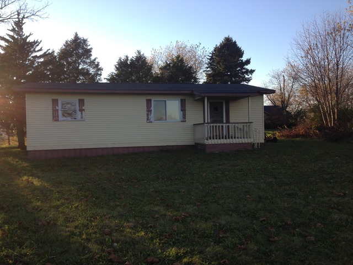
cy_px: 132
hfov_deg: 55.4
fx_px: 337
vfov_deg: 42.9
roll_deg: +1.3
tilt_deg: -0.6
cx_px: 176
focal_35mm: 33
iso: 50
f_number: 2.4
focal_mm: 4.12
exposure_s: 1/401
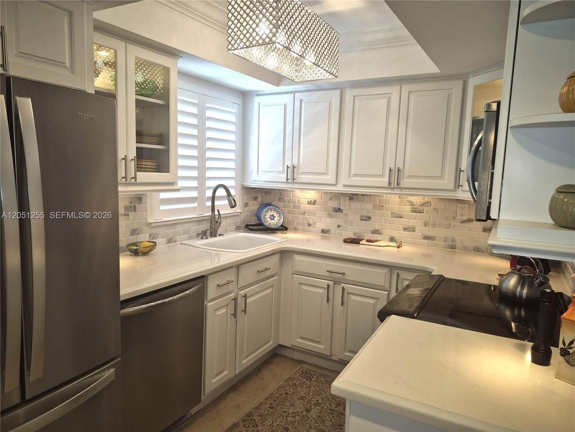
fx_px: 382
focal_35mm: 23
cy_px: 216
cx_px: 288
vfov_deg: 58.9
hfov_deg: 73.9
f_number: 1.8
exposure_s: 1/60
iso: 32
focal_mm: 5.4
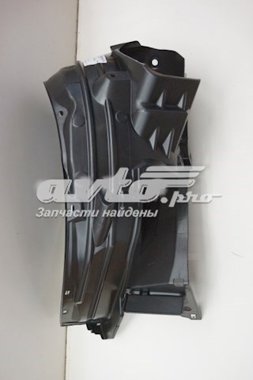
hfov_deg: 34.2
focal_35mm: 39
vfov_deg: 49.6
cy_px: 190
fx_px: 411
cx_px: 126
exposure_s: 1/80
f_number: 4.5
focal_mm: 26
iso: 1600
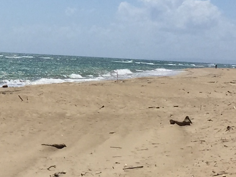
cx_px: -47
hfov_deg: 13.3
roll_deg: -6.4
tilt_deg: +1.5
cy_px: 24
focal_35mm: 145
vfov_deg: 10.2
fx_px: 989
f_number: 2.2
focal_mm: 4.15
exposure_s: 1/6623
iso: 32
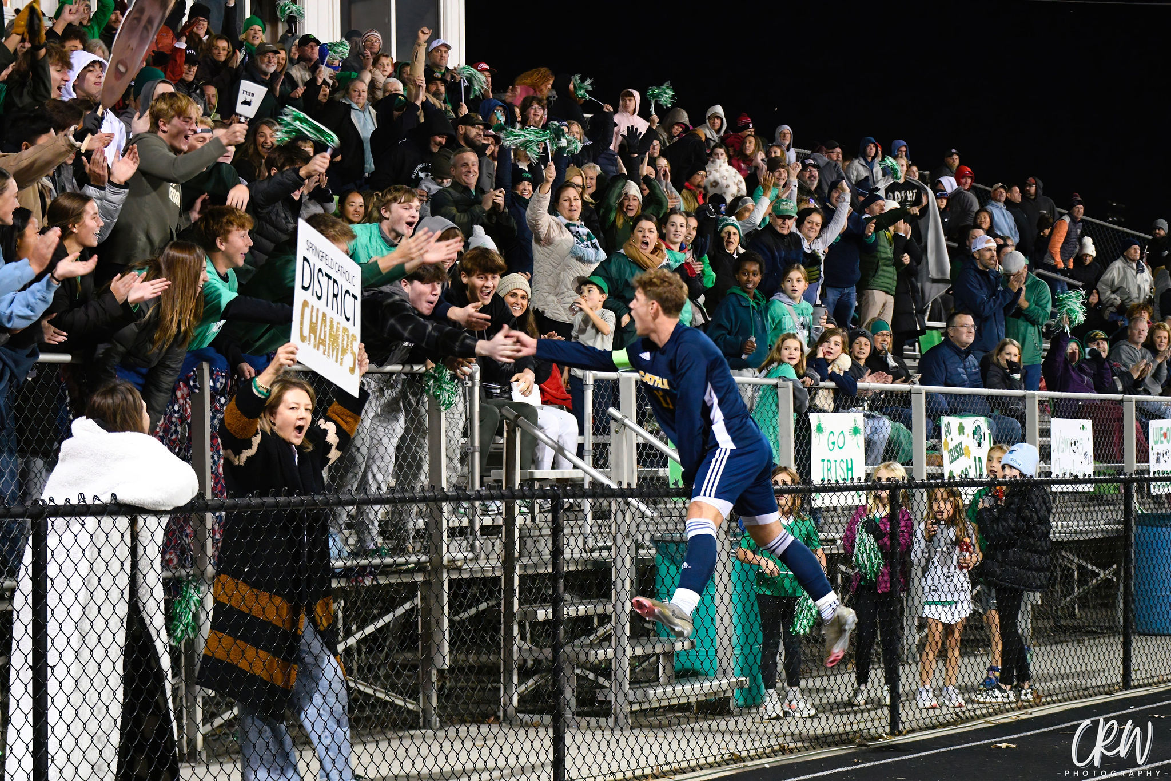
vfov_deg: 19.5
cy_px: 390
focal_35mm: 70
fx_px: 2277
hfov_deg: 28.8
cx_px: 586
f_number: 2.8
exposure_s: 1/200
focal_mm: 70
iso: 10000
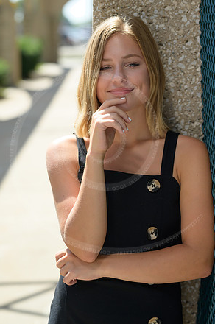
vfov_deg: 23.4
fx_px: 782
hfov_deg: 15.7
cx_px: 109
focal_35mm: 87
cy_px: 159
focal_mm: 85
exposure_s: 1/800
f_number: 3.2
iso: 160
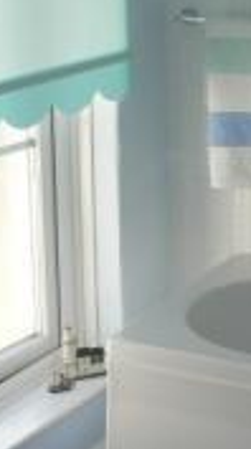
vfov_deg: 22.7
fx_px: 1117
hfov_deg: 12.7
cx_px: 226
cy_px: 205
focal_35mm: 94
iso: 80
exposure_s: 1/100
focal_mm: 6.3
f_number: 2.8
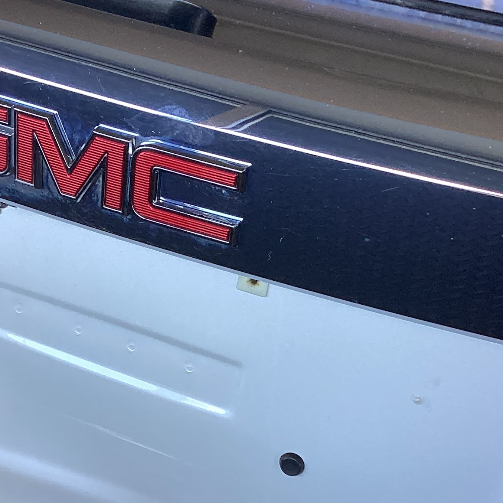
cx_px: 176
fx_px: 1085
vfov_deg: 25.5
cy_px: 423
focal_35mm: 66
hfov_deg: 26.0
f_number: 2.4
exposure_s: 1/100
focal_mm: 3.3
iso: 50
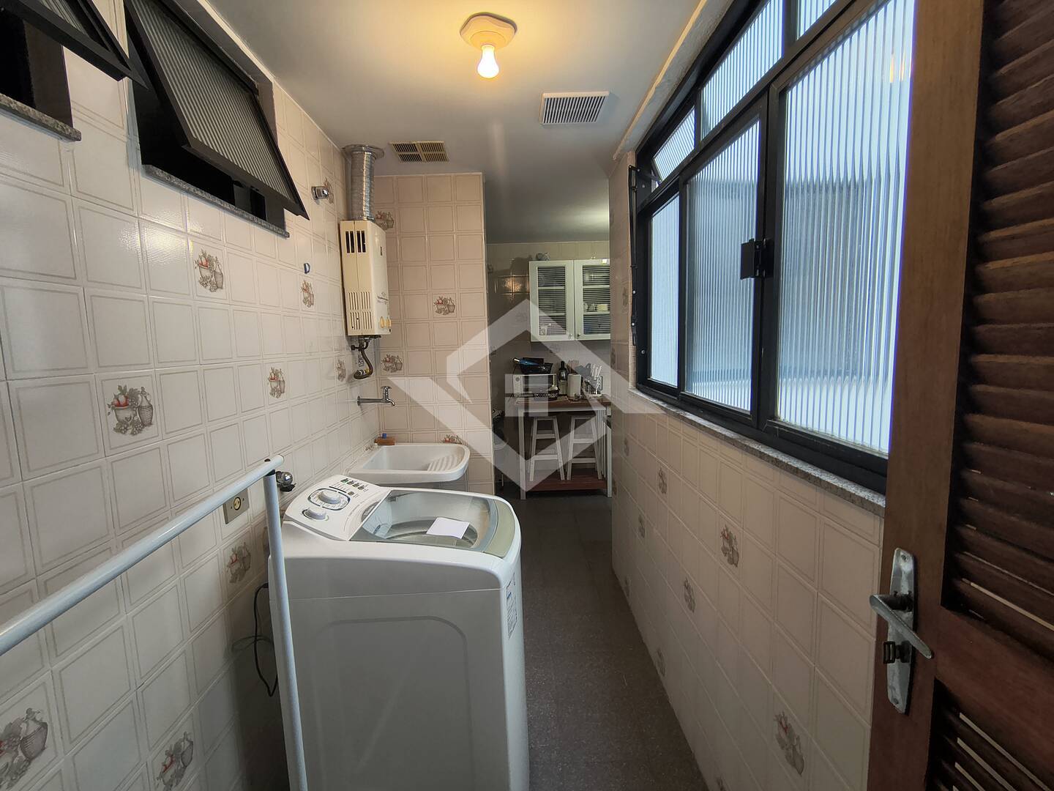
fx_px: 365
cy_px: 396
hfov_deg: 110.5
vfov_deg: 94.5
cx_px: 527
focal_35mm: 12
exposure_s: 1/60
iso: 229
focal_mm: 2.13
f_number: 2.2
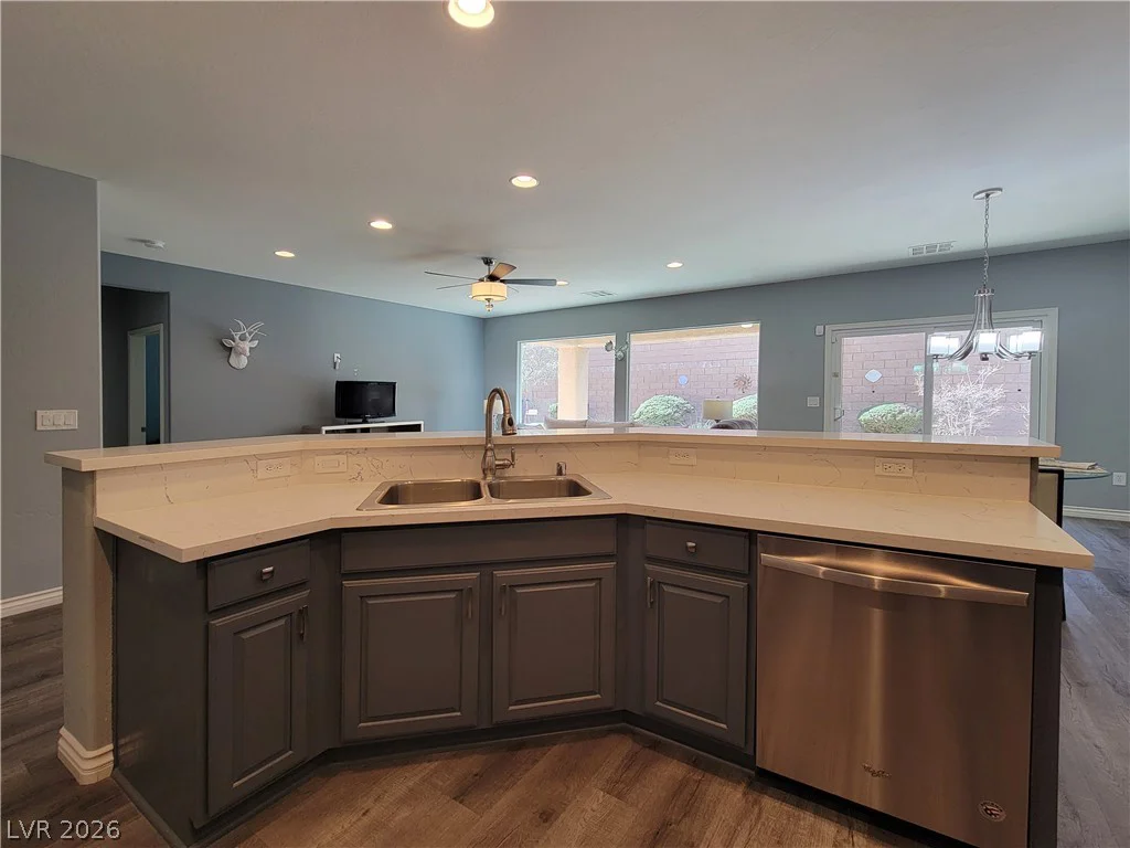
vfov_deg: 89.9
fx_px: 424
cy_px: 424
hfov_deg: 106.2
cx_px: 565
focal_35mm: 13
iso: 80
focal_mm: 2.2
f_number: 2.2
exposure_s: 1/60
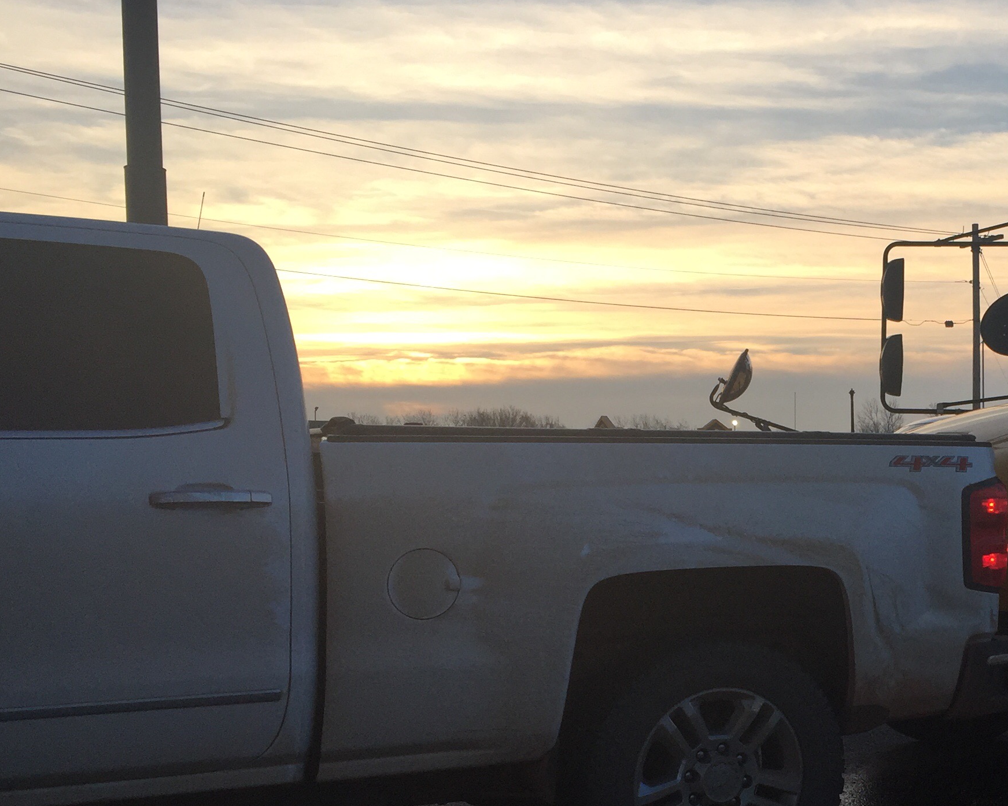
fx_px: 1581
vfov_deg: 28.3
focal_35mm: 53
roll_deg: -0.4
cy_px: 589
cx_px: 914
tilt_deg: -2.5
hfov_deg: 33.4
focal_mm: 4.15
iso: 32
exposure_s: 1/565
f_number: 2.2
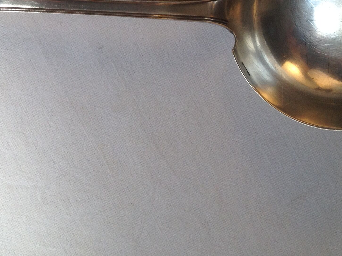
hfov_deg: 24.5
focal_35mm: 79
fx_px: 781
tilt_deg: -86.2
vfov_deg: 18.2
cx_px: 102
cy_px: -2
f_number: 2.4
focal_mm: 4.28
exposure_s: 1/356
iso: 50
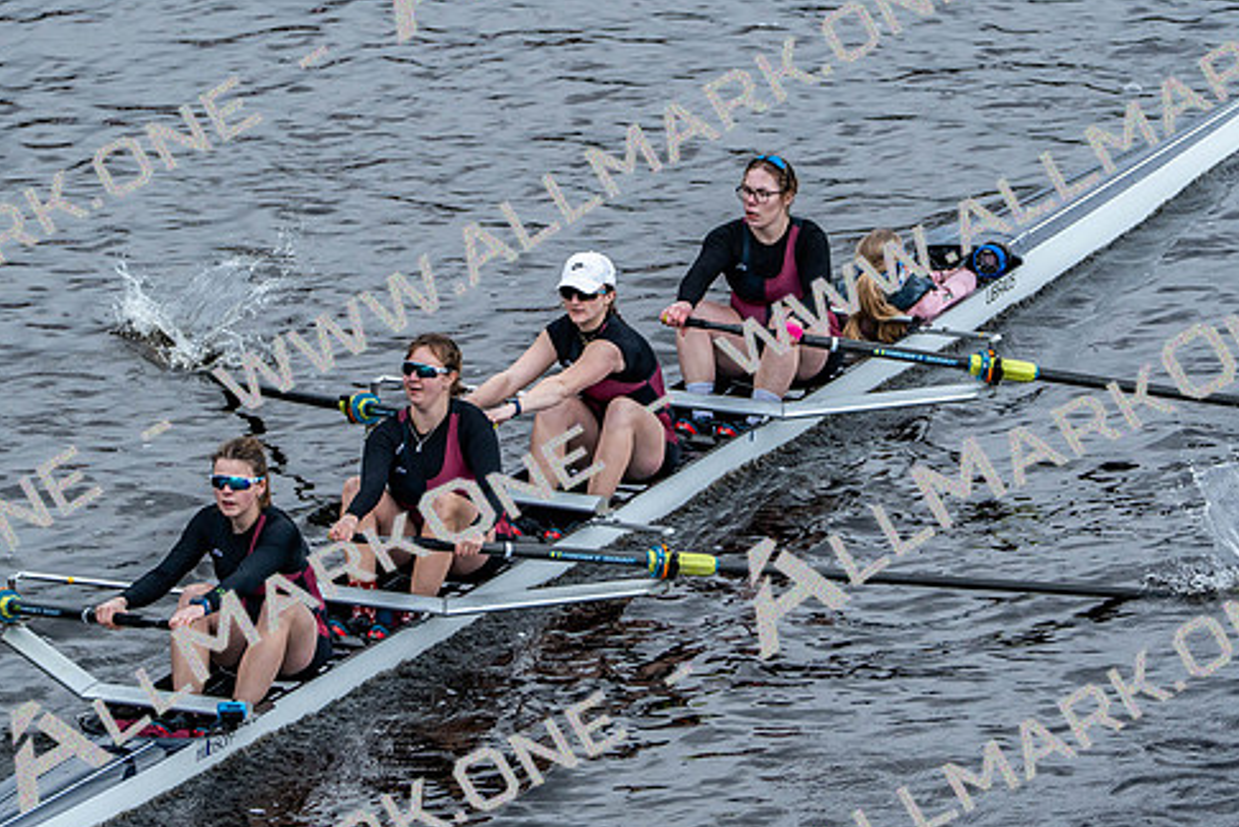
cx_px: 529
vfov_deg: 3.2
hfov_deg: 4.8
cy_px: 417
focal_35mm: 429
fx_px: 14773
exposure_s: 1/1000
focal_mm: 359
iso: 1600
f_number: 6.3
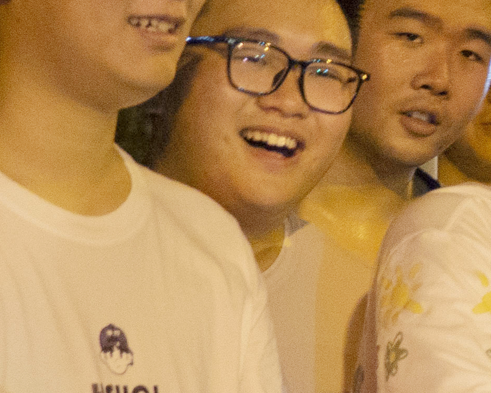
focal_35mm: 239
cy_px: 195
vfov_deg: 6.5
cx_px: 769
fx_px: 3472
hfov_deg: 7.9
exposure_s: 1/60
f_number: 1.7
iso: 2500
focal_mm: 25
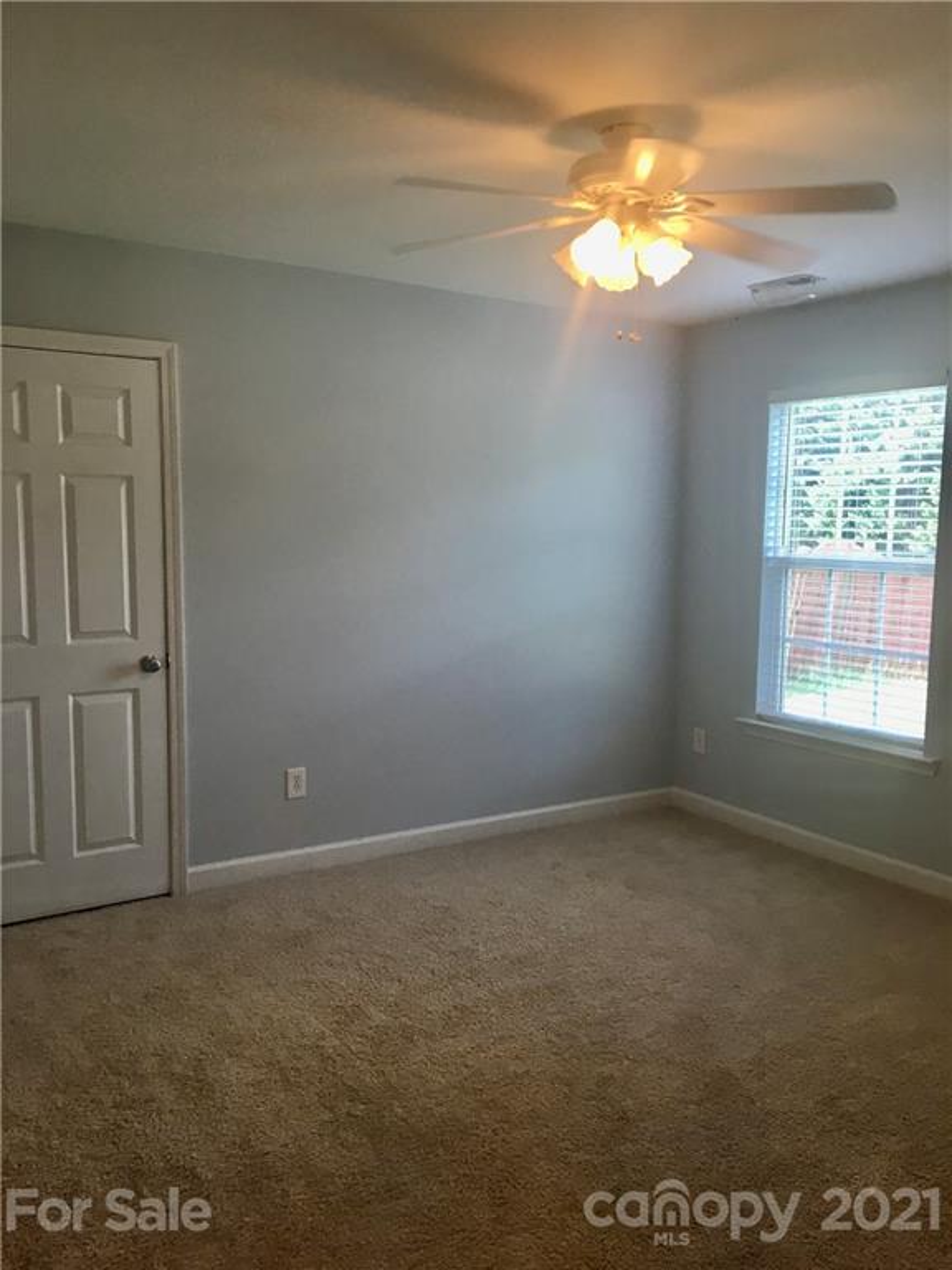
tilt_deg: -5.1
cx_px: 476
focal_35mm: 29
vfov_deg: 61.7
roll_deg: -1.3
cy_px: 635
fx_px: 1063
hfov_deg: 48.2
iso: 25
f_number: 2.2
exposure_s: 1/30
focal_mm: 4.15
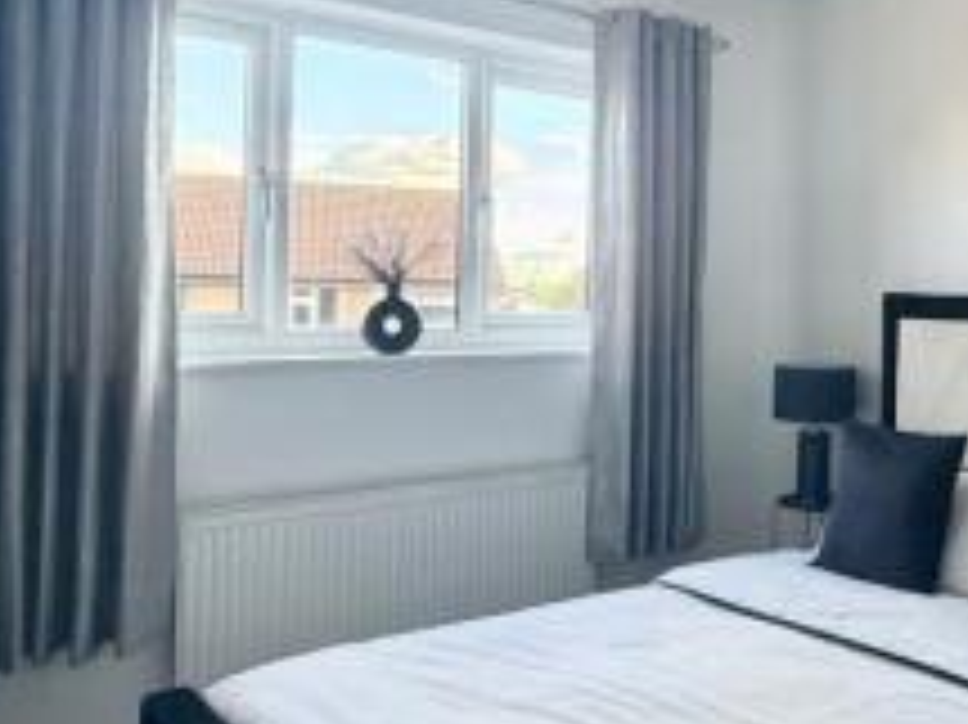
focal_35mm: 38
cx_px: 840
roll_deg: -2.0
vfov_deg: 37.5
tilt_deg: +0.5
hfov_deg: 45.2
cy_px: 286
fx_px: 1062
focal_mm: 2.22
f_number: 2.2
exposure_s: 1/99
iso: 160
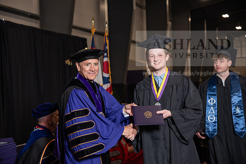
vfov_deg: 18.2
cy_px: 82
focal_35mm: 75
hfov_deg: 27.0
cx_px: 123
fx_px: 513
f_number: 5
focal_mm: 75
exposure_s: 1/200
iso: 1000
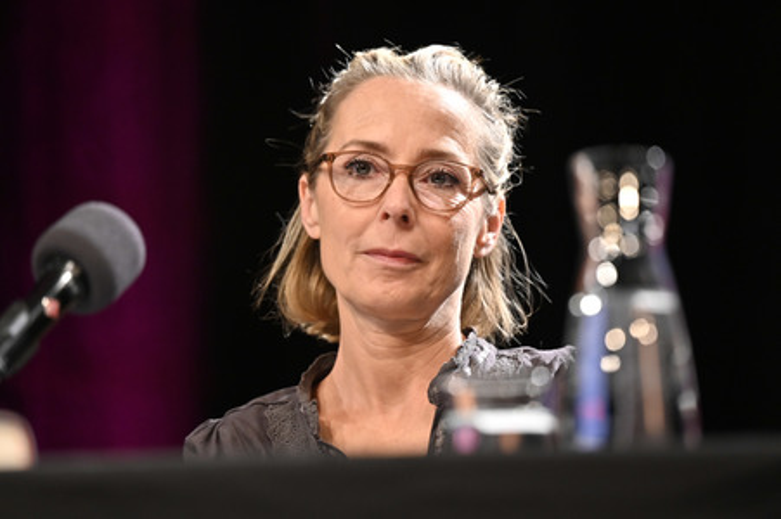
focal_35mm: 200
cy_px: 260
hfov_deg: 10.3
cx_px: 390
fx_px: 4336
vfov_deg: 6.9
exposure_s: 1/320
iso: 1600
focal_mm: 200
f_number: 2.8
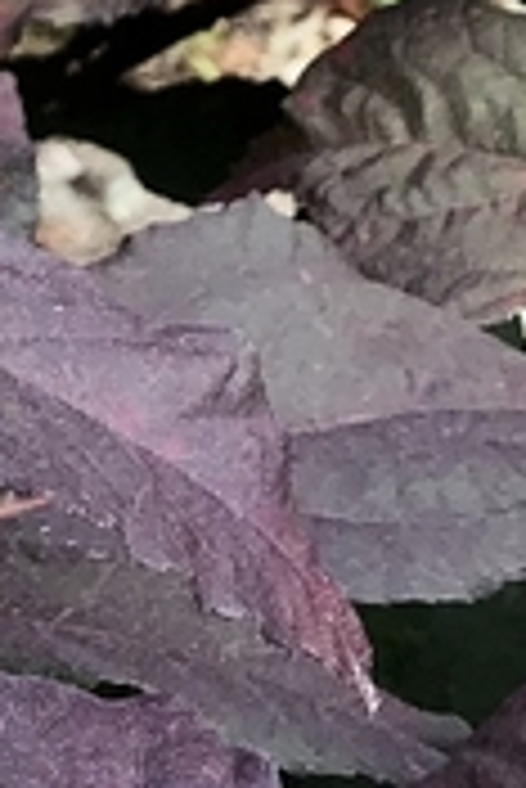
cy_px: -176
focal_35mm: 170
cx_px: -908
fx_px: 3718
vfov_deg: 11.8
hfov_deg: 7.4
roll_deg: +1.6
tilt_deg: -23.5
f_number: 1.8
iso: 20
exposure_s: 1/867
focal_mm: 3.99
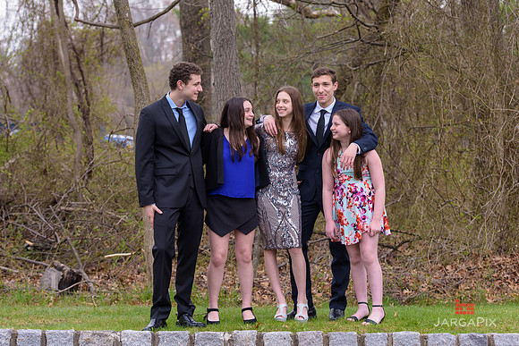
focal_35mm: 105
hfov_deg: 19.4
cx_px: 288
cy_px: 158
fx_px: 1519
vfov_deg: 13.0
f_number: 5
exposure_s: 1/500
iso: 400
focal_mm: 95
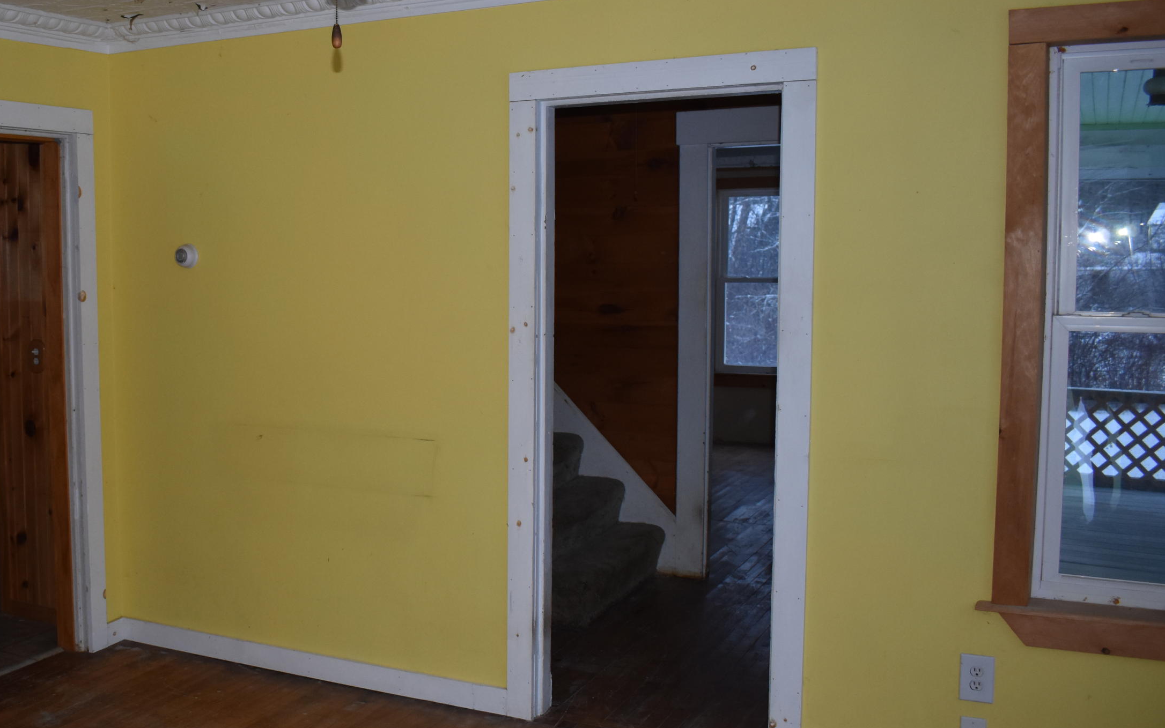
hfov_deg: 50.3
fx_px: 1207
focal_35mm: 38
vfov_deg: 33.6
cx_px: 362
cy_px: 371
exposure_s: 1/125
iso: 800
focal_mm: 18
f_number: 3.5
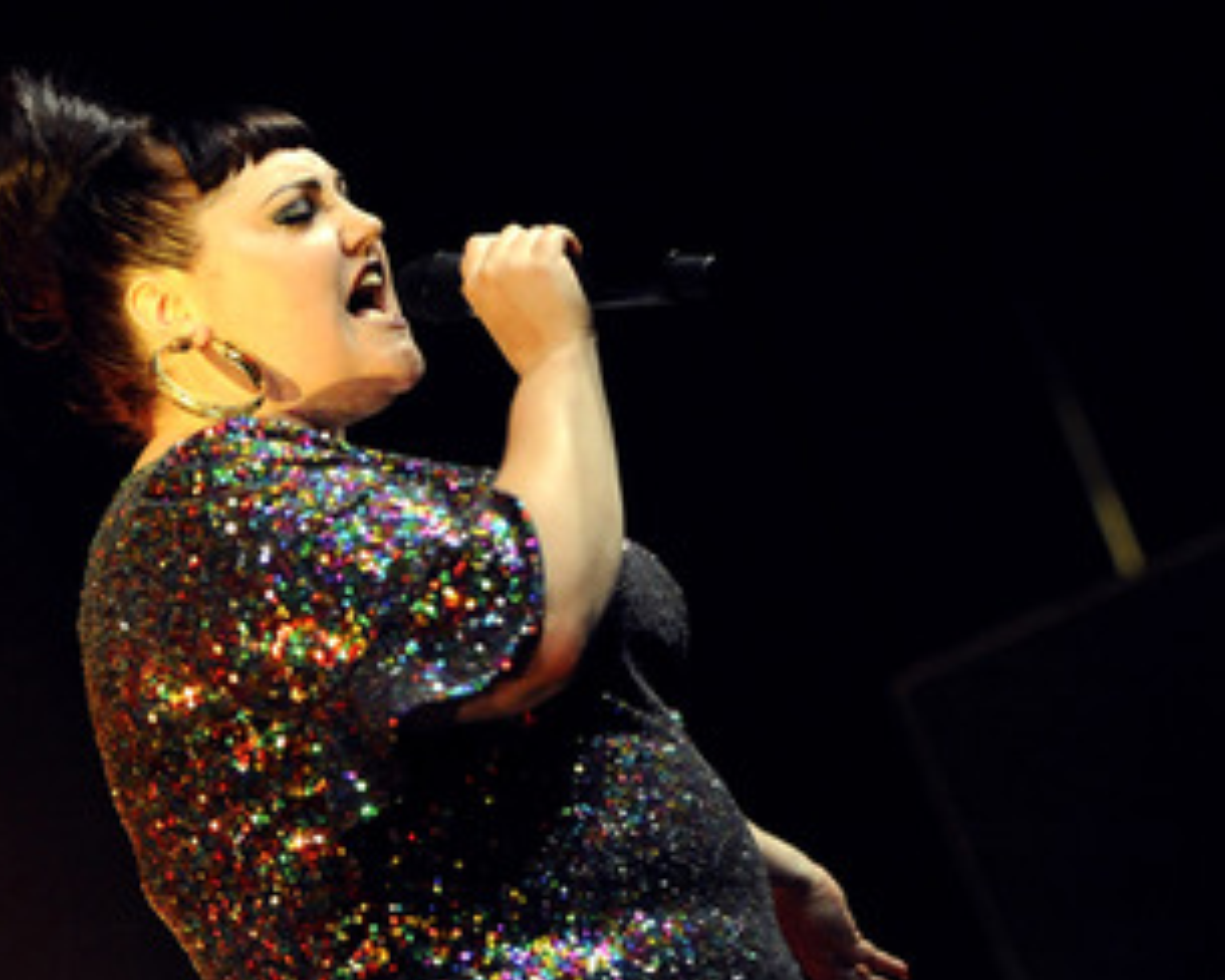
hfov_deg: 11.4
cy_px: 526
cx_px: 663
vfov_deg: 9.1
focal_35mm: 169
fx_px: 6127
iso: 4000
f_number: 2.8
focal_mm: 122
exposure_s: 1/320
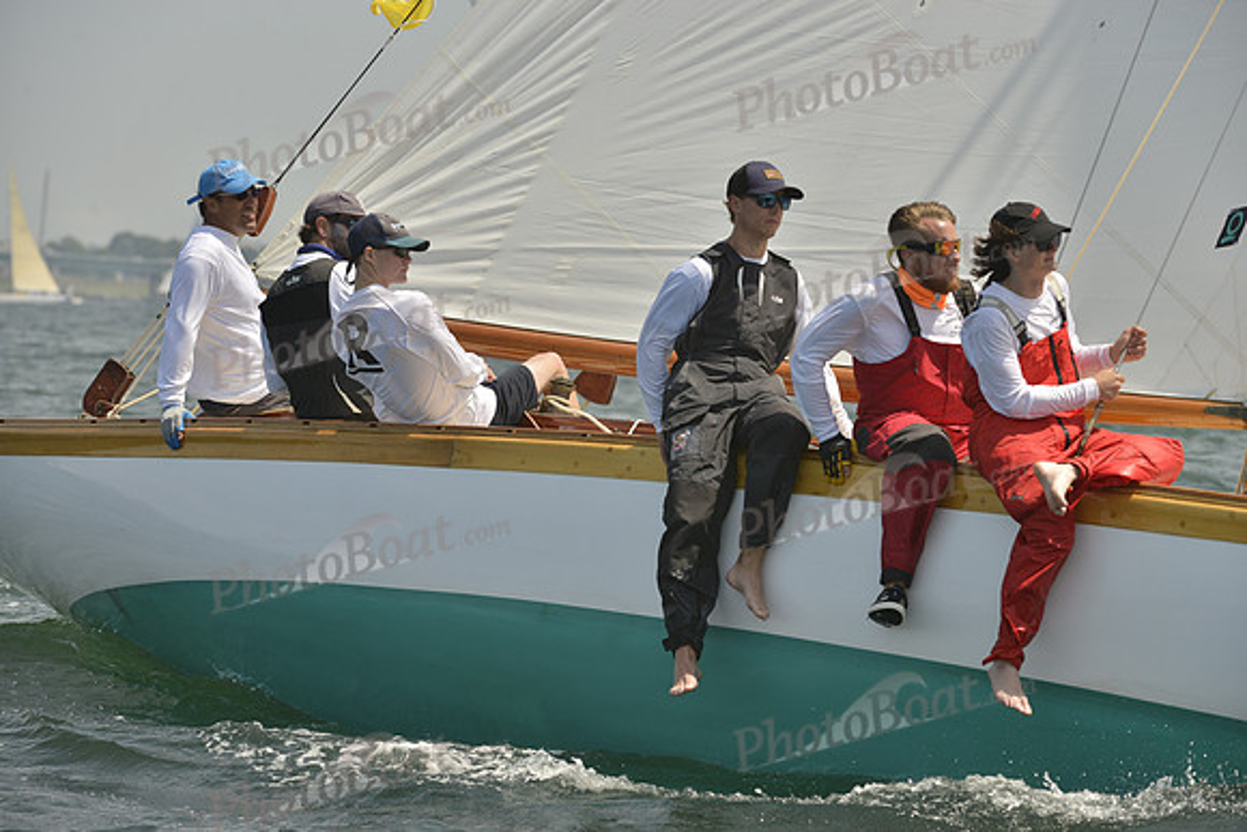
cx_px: 624
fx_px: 6929
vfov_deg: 6.9
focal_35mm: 200
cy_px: 416
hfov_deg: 10.3
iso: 280
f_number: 8
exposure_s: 1/1000
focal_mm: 200
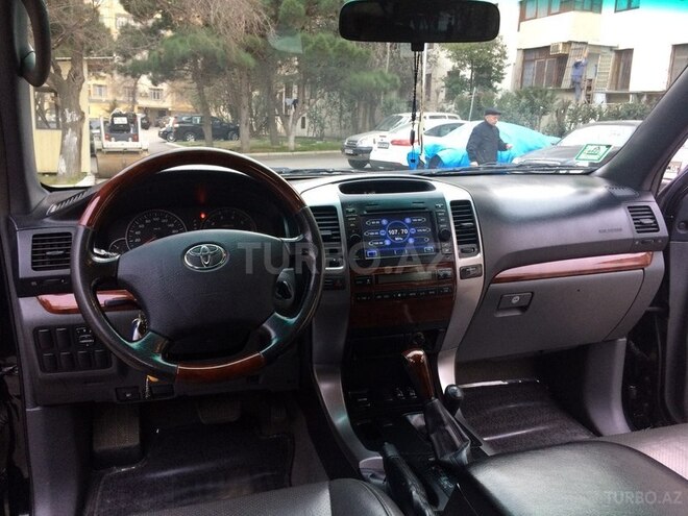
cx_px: 344
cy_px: 258
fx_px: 576
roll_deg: -1.9
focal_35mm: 29
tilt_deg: -12.7
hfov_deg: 61.7
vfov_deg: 48.2
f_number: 2.2
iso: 80
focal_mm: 4.15
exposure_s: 1/33
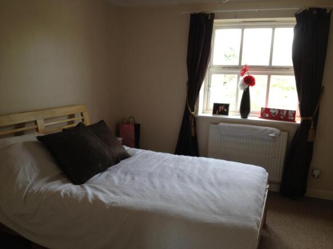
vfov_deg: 40.7
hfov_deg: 52.6
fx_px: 337
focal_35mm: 35
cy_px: 124
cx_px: 166
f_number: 2.4
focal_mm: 4.28
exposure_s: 1/60
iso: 80
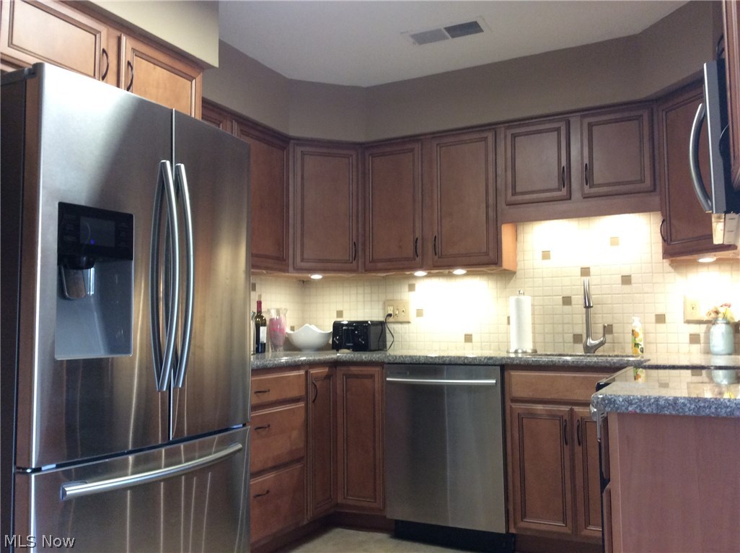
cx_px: 370
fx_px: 683
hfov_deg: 56.9
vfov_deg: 44.0
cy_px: 276
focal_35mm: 32
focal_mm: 3.3
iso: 125
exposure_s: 1/24
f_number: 2.4
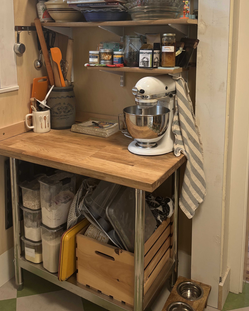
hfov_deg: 40.0
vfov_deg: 47.6
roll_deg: +0.6
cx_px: 106
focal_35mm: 37
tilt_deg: -8.3
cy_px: 85
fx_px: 341
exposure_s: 1/60
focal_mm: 5.96
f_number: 1.6
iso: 125
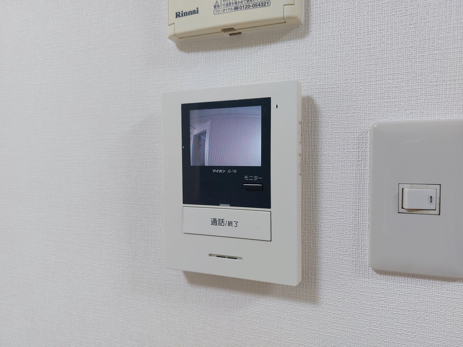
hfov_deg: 71.6
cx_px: 232
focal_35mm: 24
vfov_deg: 56.8
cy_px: 174
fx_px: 321
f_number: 1.8
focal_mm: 5.23
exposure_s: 1/24
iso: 50
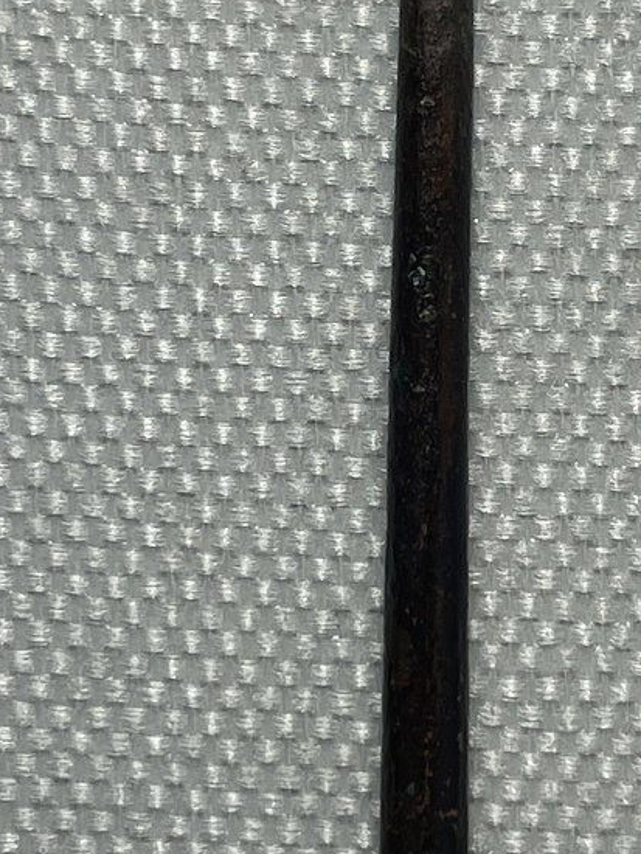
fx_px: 3109
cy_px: 311
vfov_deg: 15.6
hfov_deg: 11.7
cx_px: 520
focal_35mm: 126
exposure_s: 1/290
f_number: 1.6
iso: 32
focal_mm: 4.2
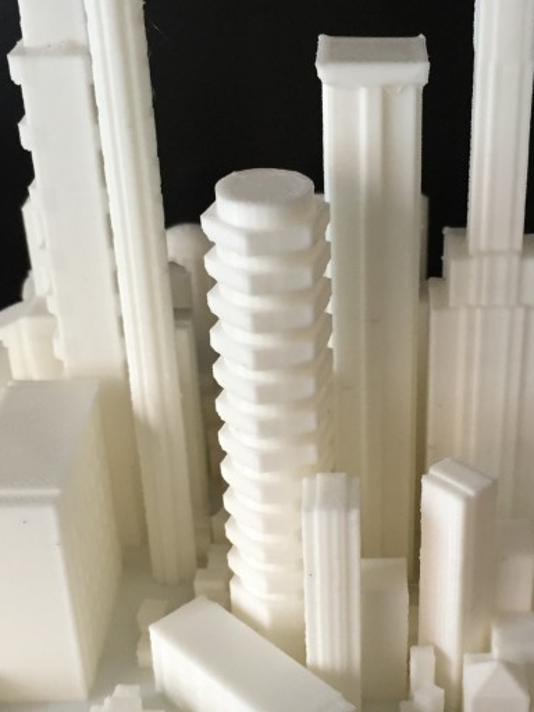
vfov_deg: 33.2
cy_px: 399
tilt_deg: -31.0
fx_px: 1193
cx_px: 382
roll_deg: +1.0
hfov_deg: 25.0
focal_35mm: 58
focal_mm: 4.15
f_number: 2.2
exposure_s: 1/30
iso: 125
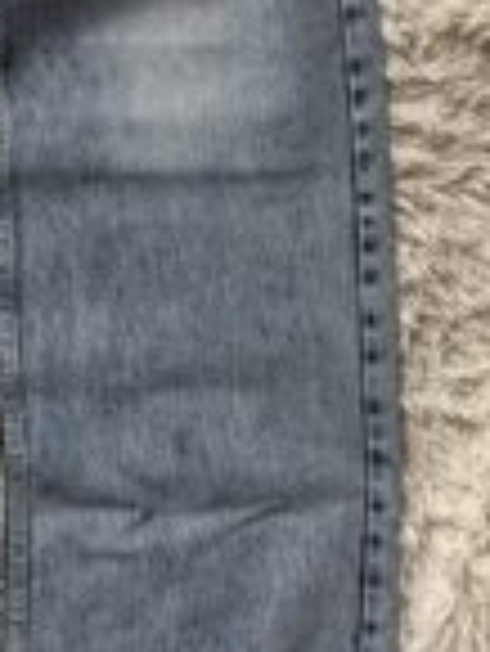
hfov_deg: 21.3
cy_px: 18
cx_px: -36
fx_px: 1244
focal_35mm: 66
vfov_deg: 27.8
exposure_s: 1/111
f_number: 1.78
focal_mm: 6.76
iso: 200
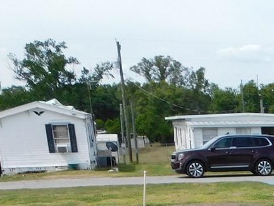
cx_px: 360
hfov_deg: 20.9
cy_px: 366
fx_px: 673
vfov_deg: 15.1
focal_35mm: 85
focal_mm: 4
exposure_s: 1/1250
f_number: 3
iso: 125
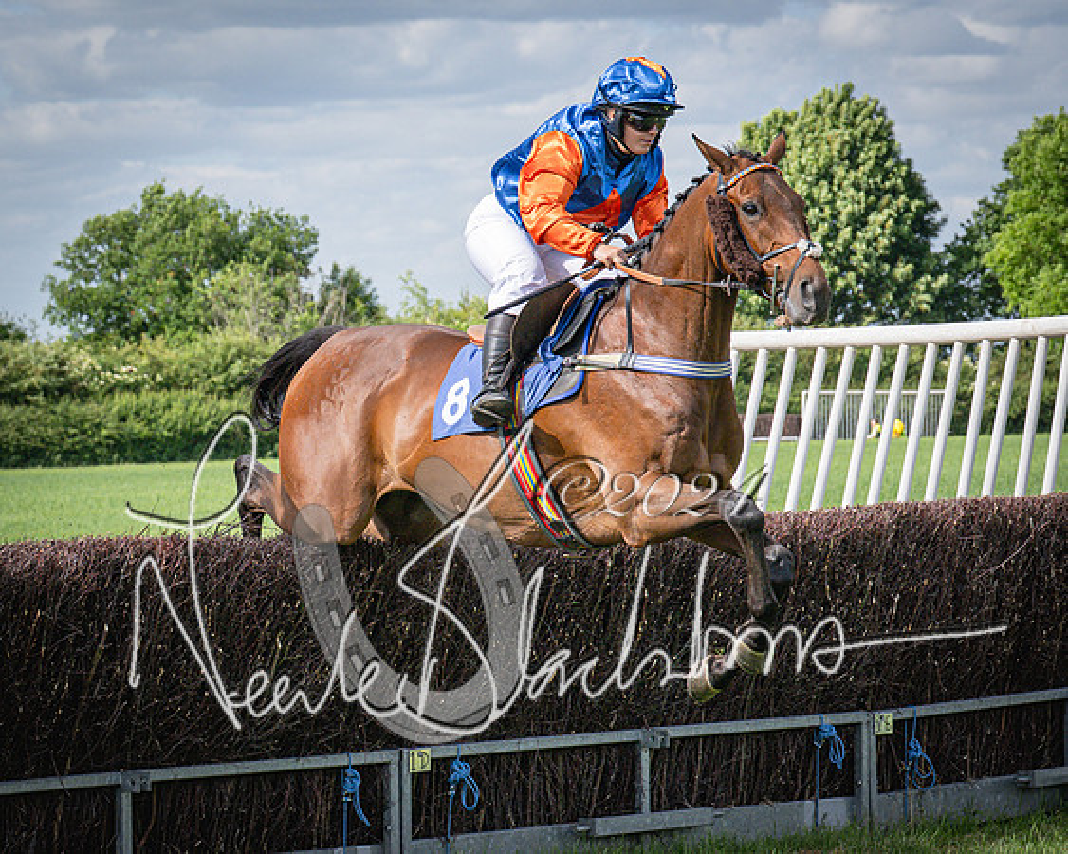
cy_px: 359
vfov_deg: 9.2
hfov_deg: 11.6
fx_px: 5277
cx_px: 423
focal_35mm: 167
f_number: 5
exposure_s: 1/2000
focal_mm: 70
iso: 400
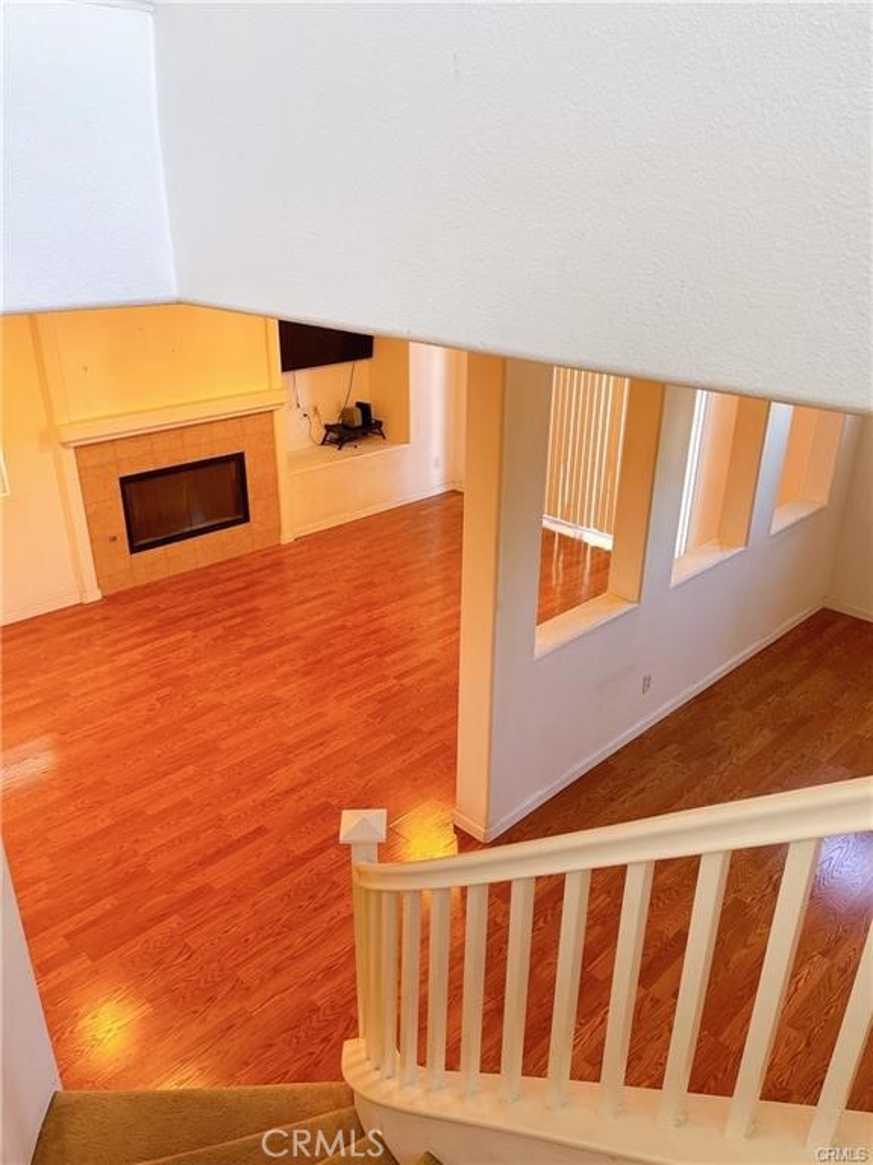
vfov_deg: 67.3
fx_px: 874
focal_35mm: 26
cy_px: 582
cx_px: 436
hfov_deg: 53.1
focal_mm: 5.1
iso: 125
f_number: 1.6
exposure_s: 1/60
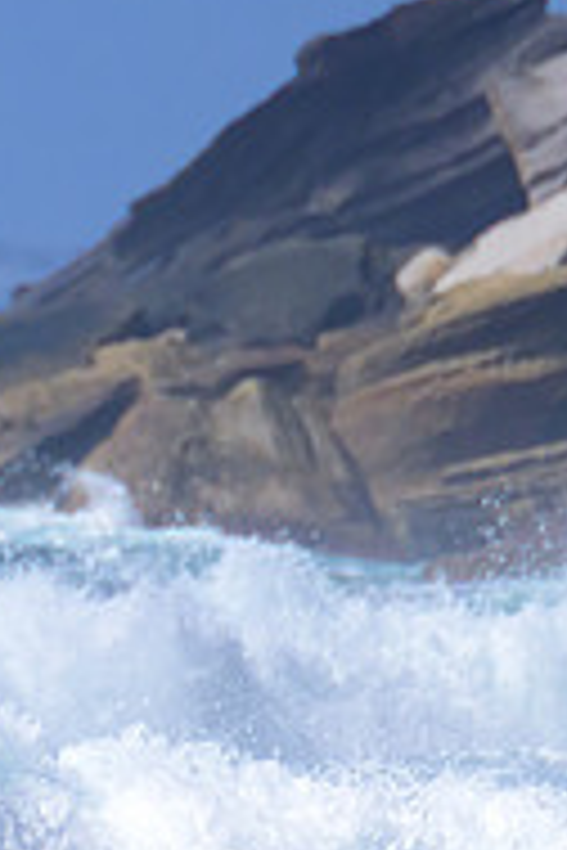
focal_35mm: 3363
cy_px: 703
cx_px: -372
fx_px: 79445
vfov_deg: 0.6
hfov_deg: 0.4
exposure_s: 1/2000
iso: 560
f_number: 11
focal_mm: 800
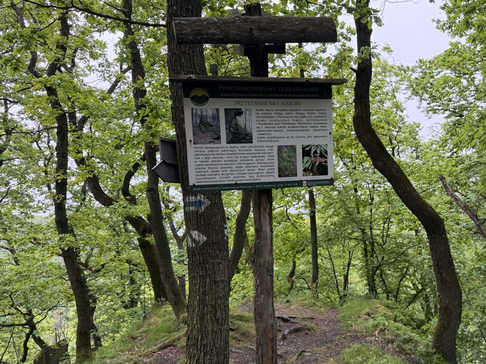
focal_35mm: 32
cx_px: 323
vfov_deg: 44.1
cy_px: 198
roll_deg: +2.1
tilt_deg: -0.8
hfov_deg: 55.7
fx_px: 449
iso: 125
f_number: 1.78
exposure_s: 1/164
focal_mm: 6.76
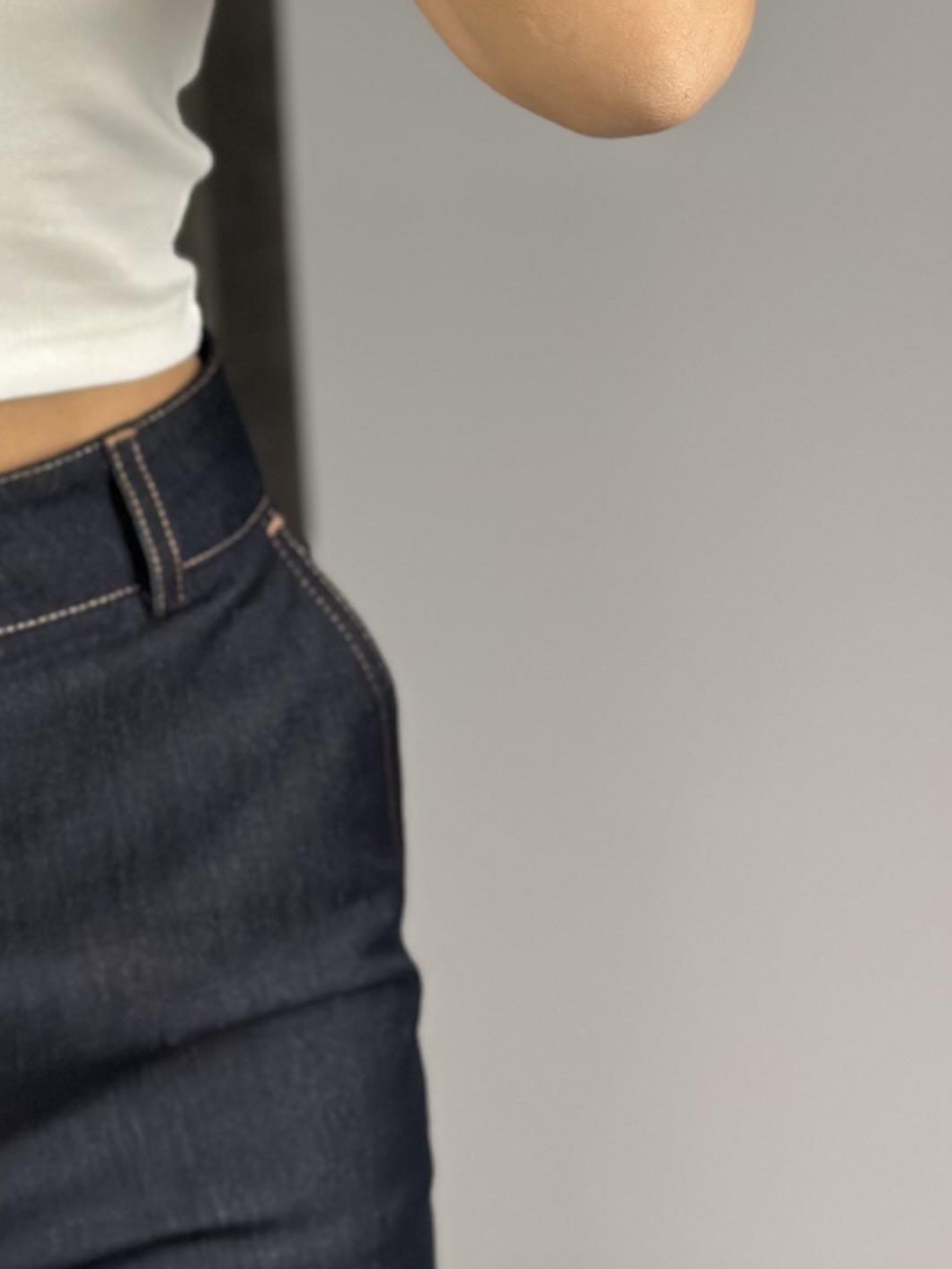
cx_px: -303
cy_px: -20
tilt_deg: -26.1
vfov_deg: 14.2
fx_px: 5023
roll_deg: +2.2
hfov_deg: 10.6
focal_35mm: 137
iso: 100
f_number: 1.78
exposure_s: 1/100
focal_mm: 6.86
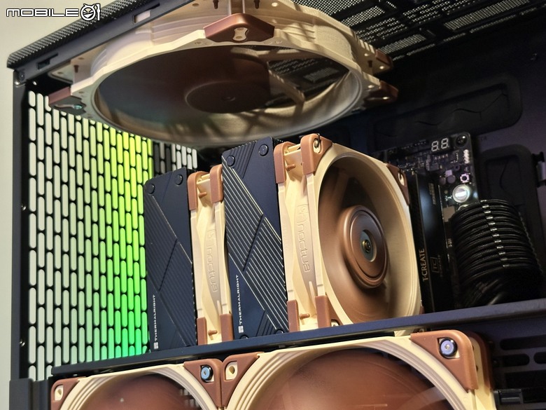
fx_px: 757
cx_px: 273
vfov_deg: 30.3
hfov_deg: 39.7
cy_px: 205
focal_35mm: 48
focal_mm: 6.86
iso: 250
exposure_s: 1/45
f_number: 1.78
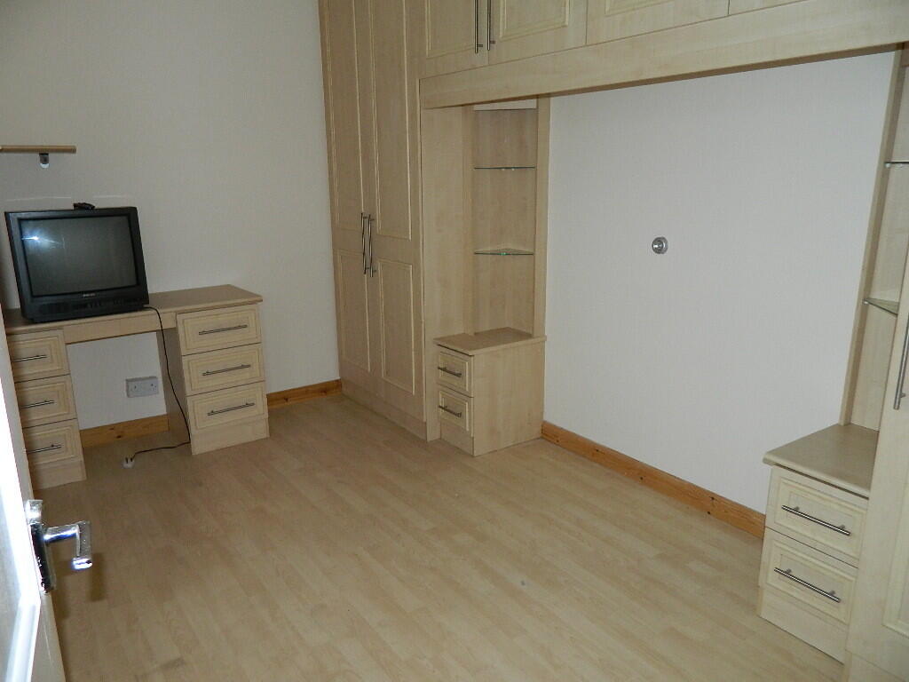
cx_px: 454
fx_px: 656
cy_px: 341
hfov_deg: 69.4
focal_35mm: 25
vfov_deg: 54.9
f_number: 3.1
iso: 200
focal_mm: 4.5
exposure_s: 1/30
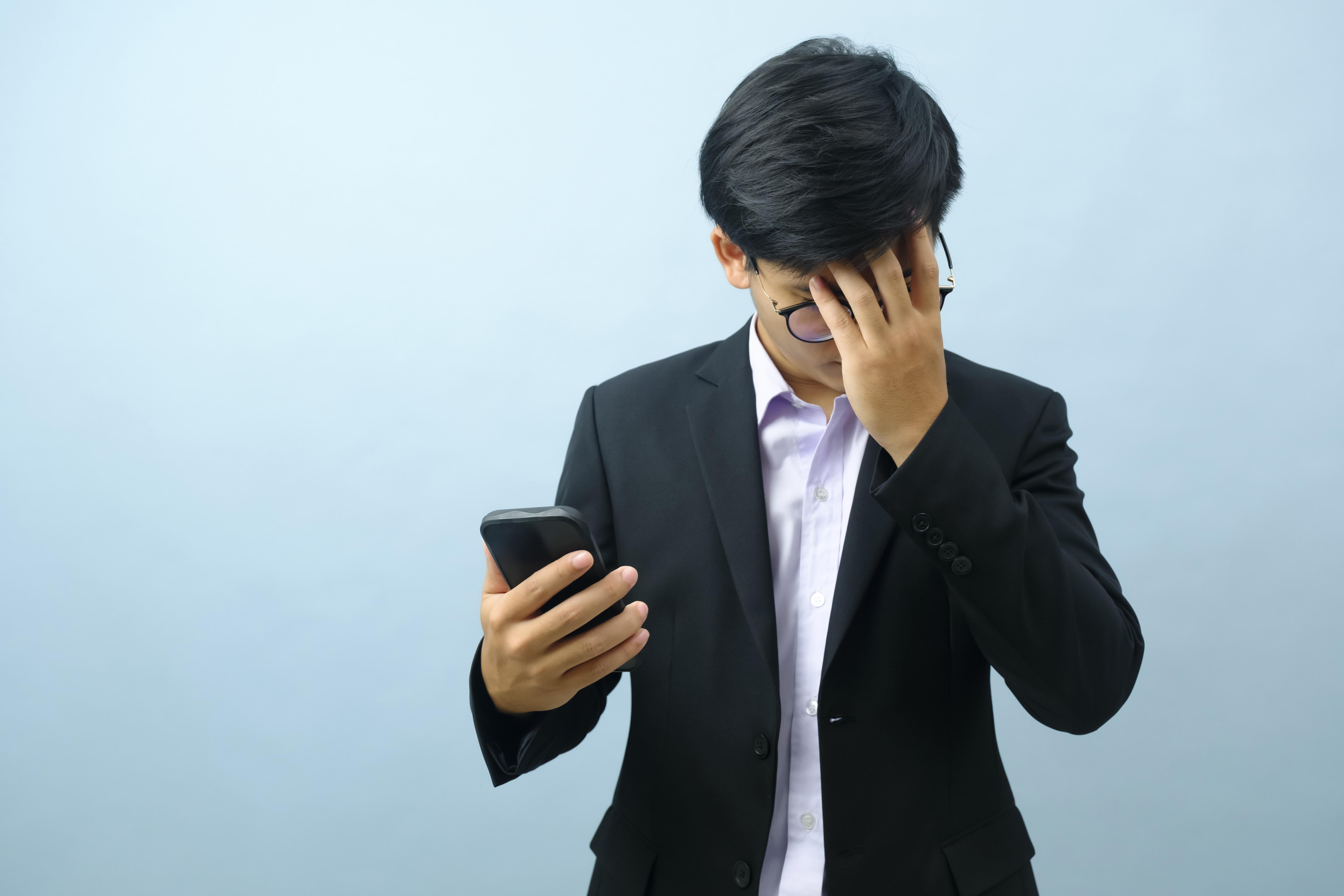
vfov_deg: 41.1
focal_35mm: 32
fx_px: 1195
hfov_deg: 58.7
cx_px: 672
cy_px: 448
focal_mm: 21.3
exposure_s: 1/80
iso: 250
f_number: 4
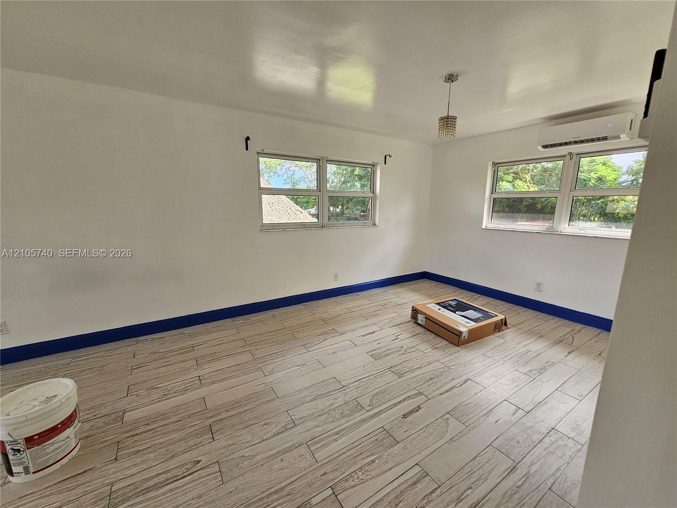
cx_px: 338
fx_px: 254
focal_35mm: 13
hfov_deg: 106.2
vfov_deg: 89.9
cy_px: 254
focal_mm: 2.2
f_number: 2.2
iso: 80
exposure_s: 1/120
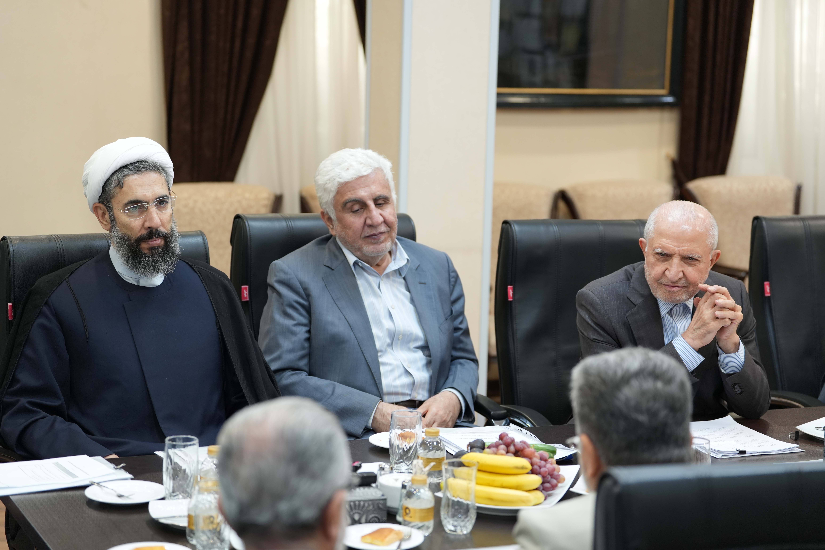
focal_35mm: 79
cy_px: 275
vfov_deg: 17.3
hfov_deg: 25.7
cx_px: 412
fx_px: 1810
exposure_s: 1/200
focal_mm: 79
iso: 1250
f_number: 2.8
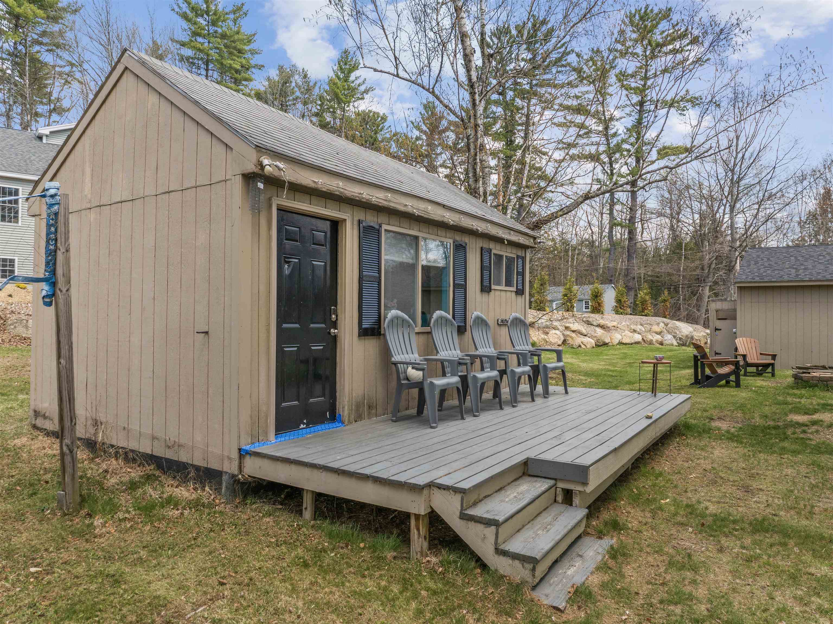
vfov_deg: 56.8
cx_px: 416
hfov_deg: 71.6
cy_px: 312
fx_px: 577
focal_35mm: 24
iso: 250
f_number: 2.8
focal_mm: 12.29
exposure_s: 1/1250
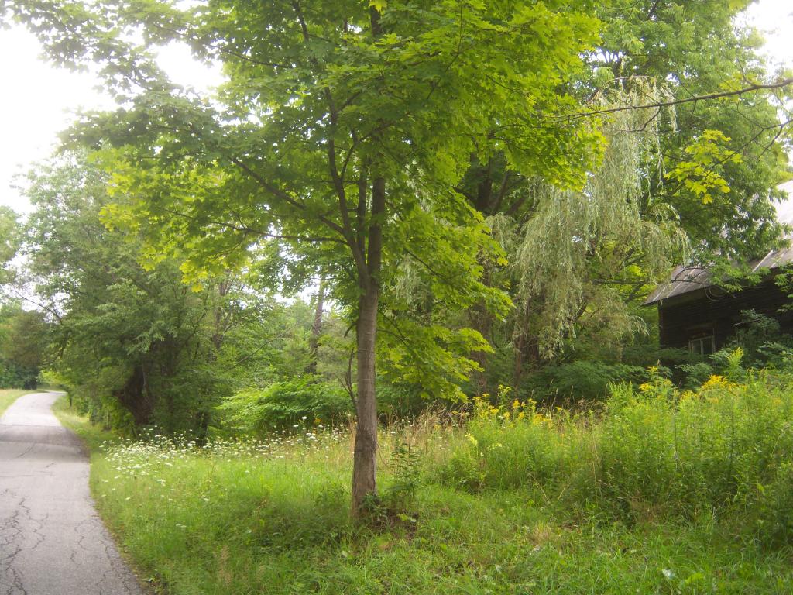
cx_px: 396
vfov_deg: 39.7
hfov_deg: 51.4
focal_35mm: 36
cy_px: 298
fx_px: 825
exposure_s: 1/80
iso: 80
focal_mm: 7.5
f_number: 2.8
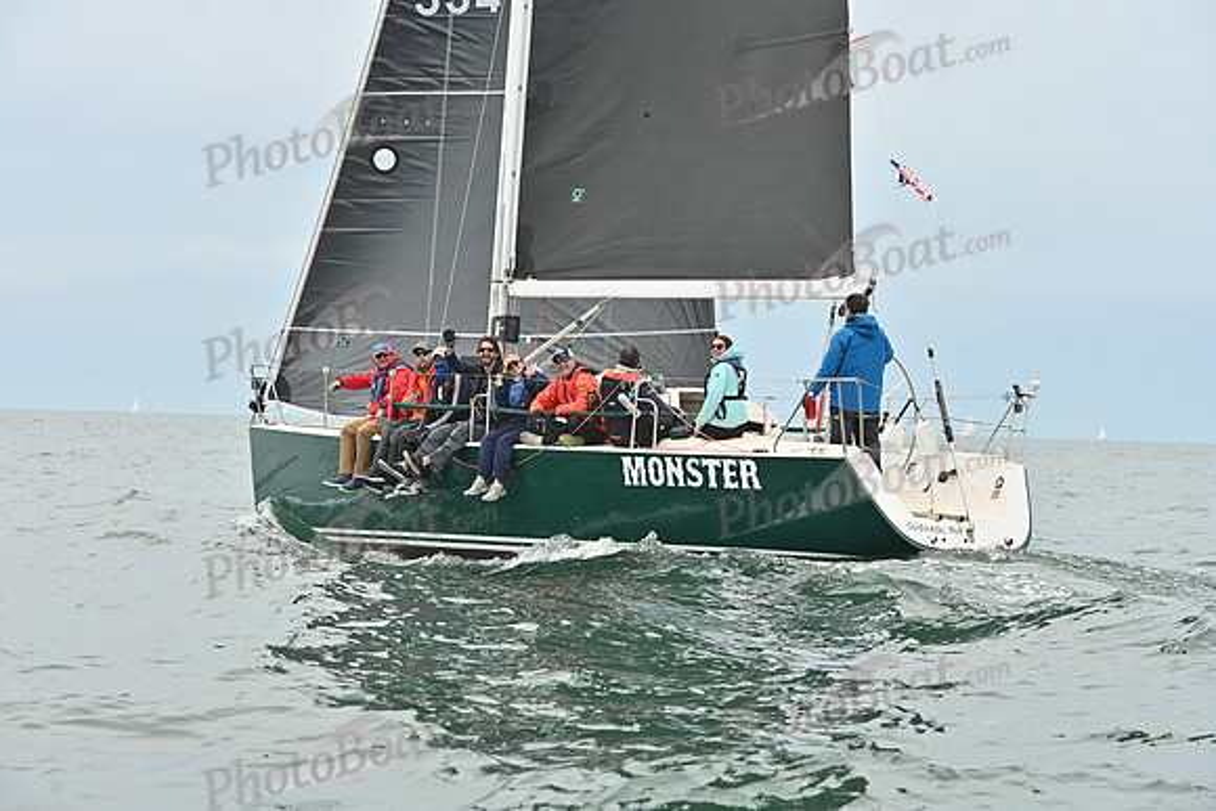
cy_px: 406
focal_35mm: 98
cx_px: 608
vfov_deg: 14.0
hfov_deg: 20.8
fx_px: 3311
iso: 320
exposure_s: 1/1250
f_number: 6.3
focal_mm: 98
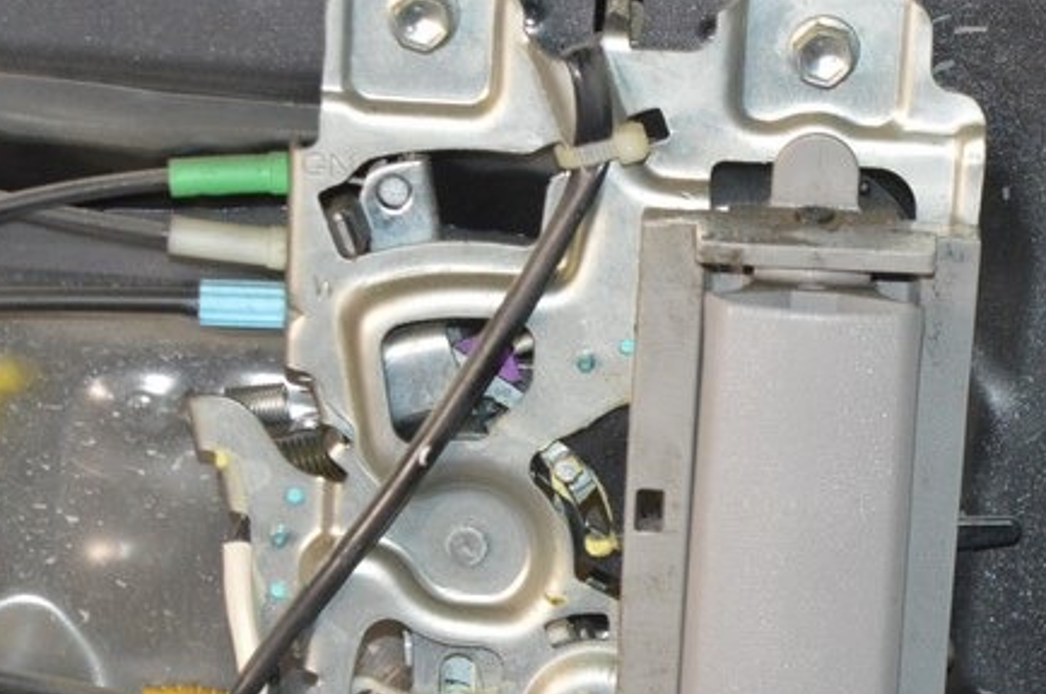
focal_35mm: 170
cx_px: 509
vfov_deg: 8.0
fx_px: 4932
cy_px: 543
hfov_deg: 12.1
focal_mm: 48
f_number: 5.3
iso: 2000
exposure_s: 1/60
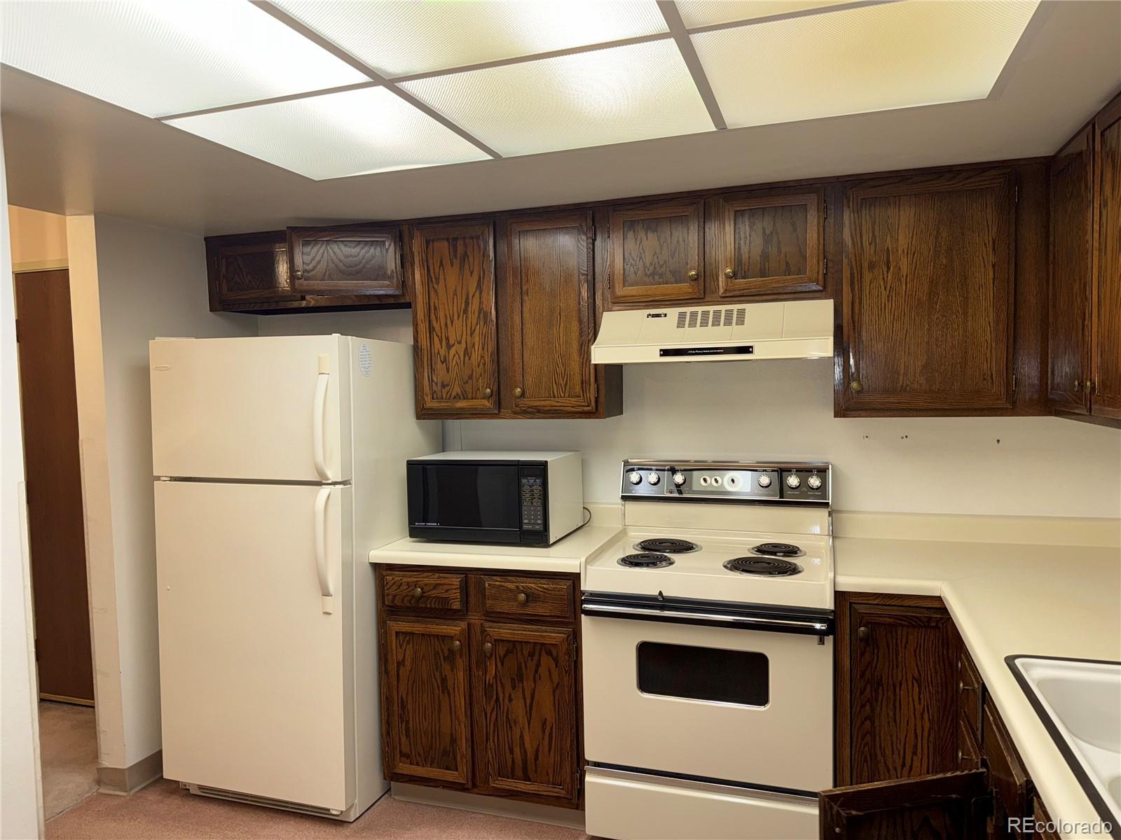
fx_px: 777
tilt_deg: -3.0
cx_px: 560
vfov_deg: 56.8
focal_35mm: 24
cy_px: 420
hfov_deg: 71.6
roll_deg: +1.2
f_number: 1.78
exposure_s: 1/30
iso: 64
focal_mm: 6.76
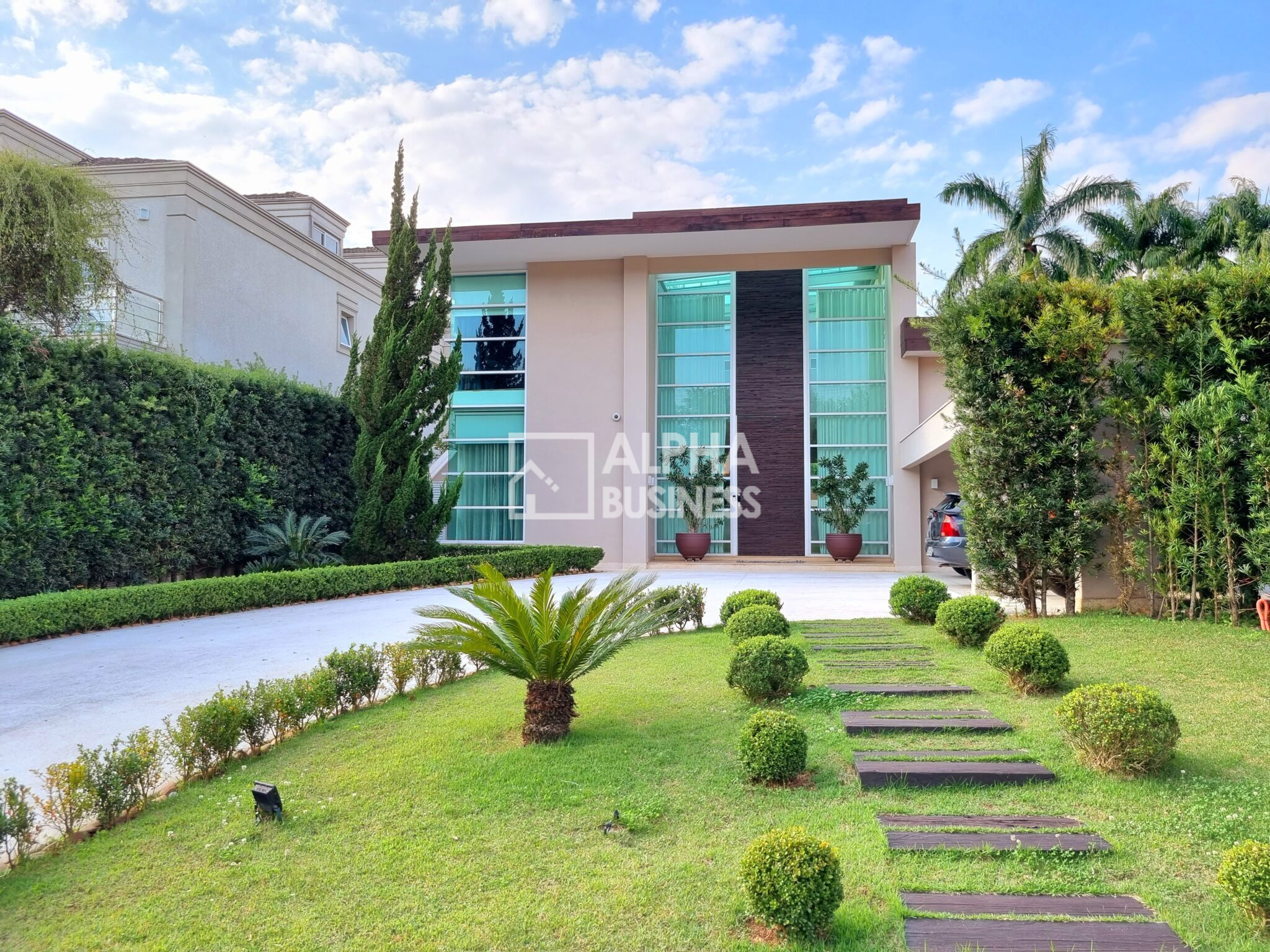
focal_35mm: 26
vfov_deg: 53.1
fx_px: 954
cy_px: 476
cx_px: 635
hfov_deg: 67.3
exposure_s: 1/286
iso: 50
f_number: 1.8
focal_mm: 5.4
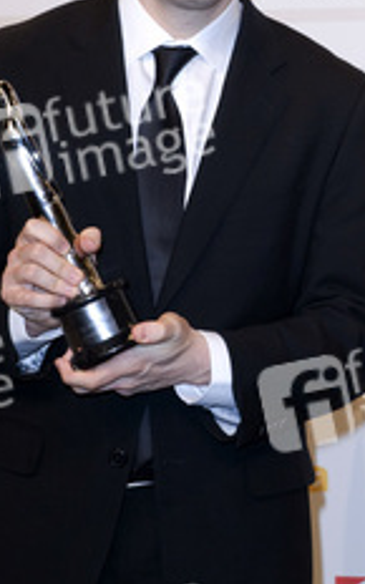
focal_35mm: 123
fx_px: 1958
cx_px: 160
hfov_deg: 10.7
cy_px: 267
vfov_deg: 17.0
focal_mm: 70
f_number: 6.3
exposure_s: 1/250
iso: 800
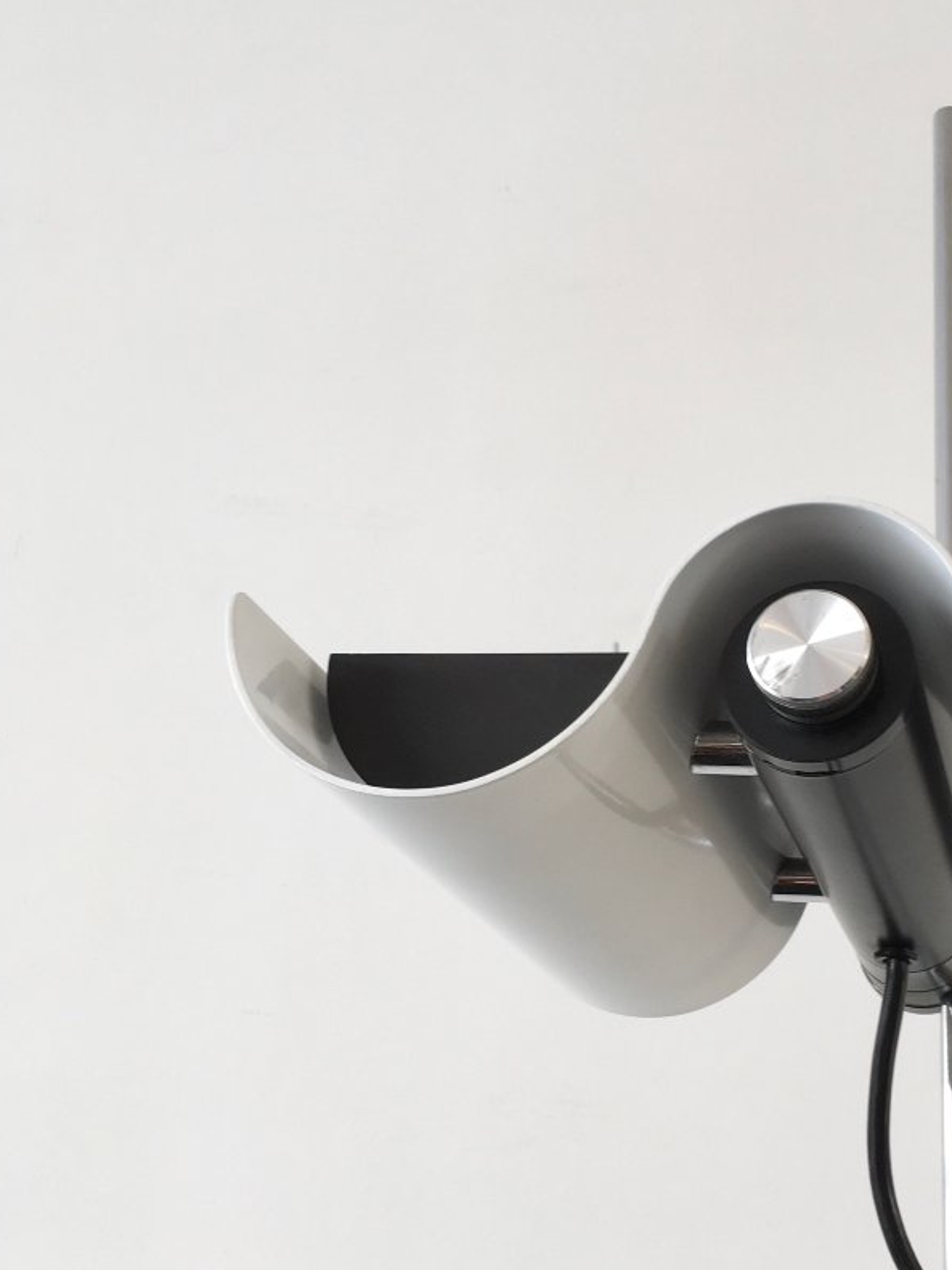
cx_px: 705
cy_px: 835
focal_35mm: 44
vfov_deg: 42.4
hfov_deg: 32.3
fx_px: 1614
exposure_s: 1/50
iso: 25
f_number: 2.2
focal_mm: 4.15
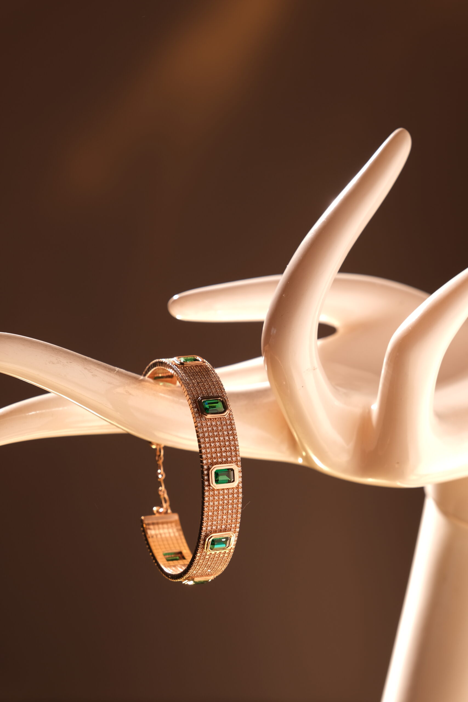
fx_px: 2223
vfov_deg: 17.9
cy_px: 351
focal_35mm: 114
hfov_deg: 12.0
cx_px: 234
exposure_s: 1/60
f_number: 5.6
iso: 80
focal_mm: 76.3
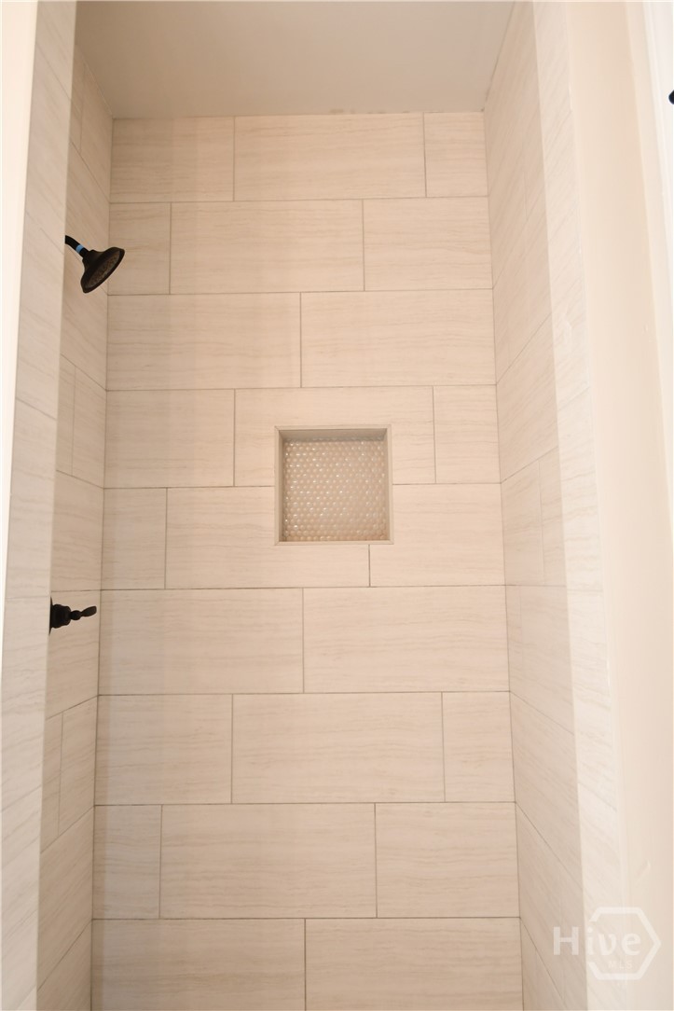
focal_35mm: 15
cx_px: 337
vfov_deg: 100.4
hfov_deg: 77.3
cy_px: 506
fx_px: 421
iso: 560
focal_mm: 10
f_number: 4
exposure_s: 1/60
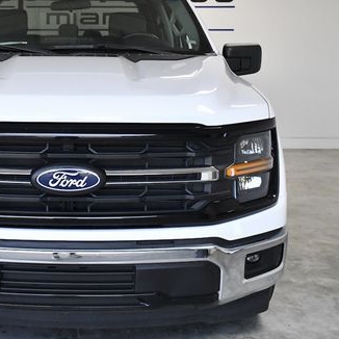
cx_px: 69
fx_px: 665
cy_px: 138
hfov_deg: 28.0
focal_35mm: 60
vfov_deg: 28.5
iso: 2500
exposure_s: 1/1600
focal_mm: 24
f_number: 3.8
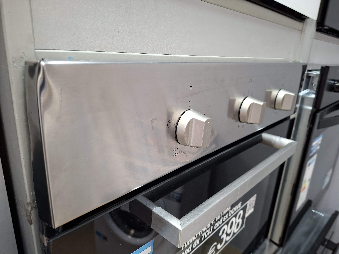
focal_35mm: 23
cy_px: 127
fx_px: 225
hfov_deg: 73.9
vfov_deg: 58.9
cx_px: 170
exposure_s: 1/33
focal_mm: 5.54
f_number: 1.8
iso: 250
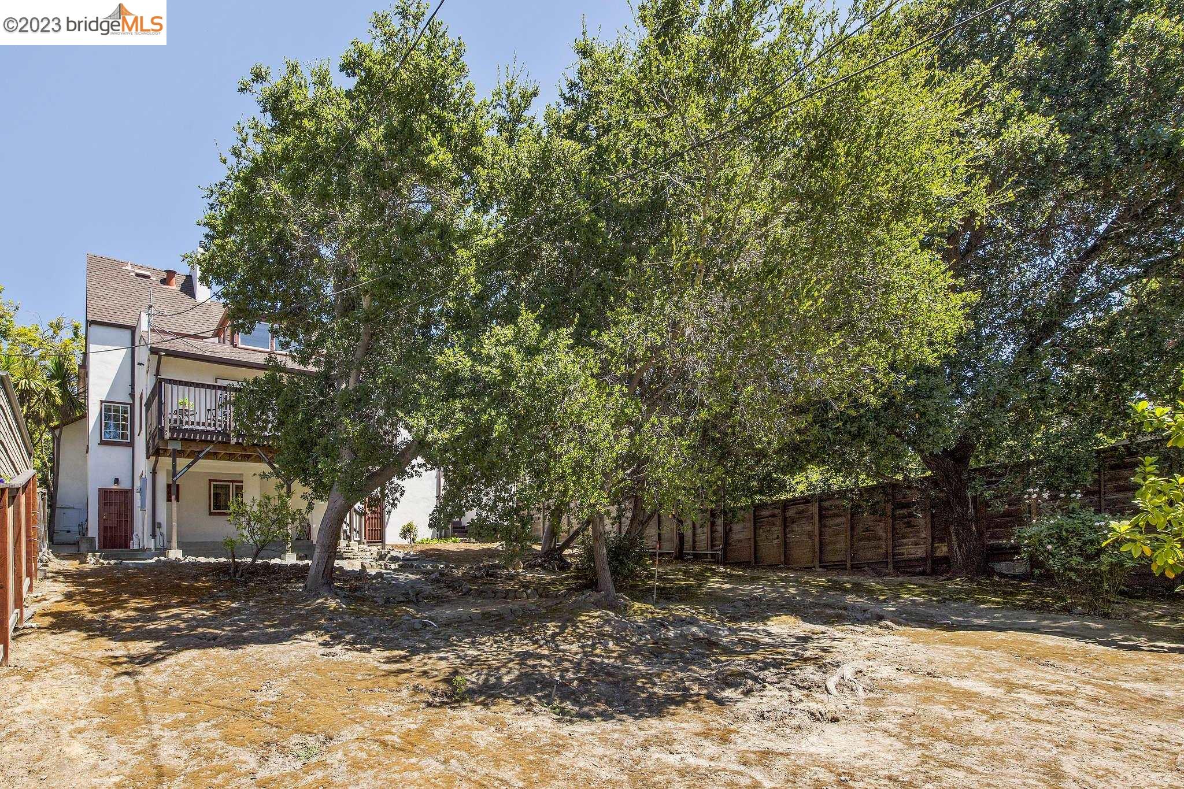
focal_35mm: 17
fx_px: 559
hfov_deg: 93.3
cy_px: 394
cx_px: 592
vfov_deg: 70.4
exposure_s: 1/500
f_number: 9
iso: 250
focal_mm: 17
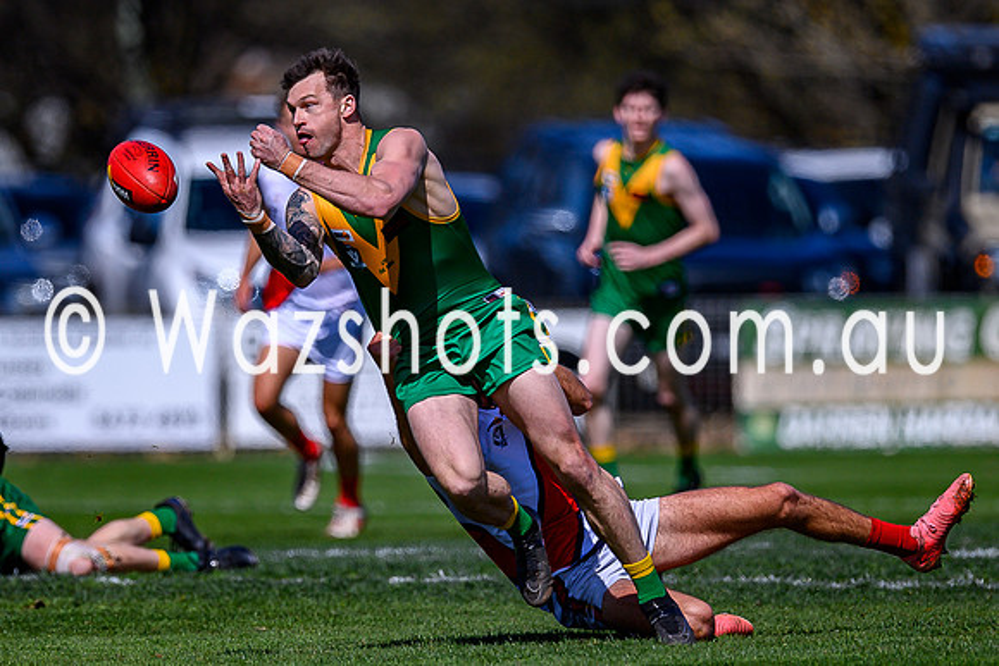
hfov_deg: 2.1
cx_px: 412
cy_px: 382
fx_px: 27027
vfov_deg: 1.4
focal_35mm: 974
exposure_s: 1/3200
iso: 180
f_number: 4
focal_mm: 500
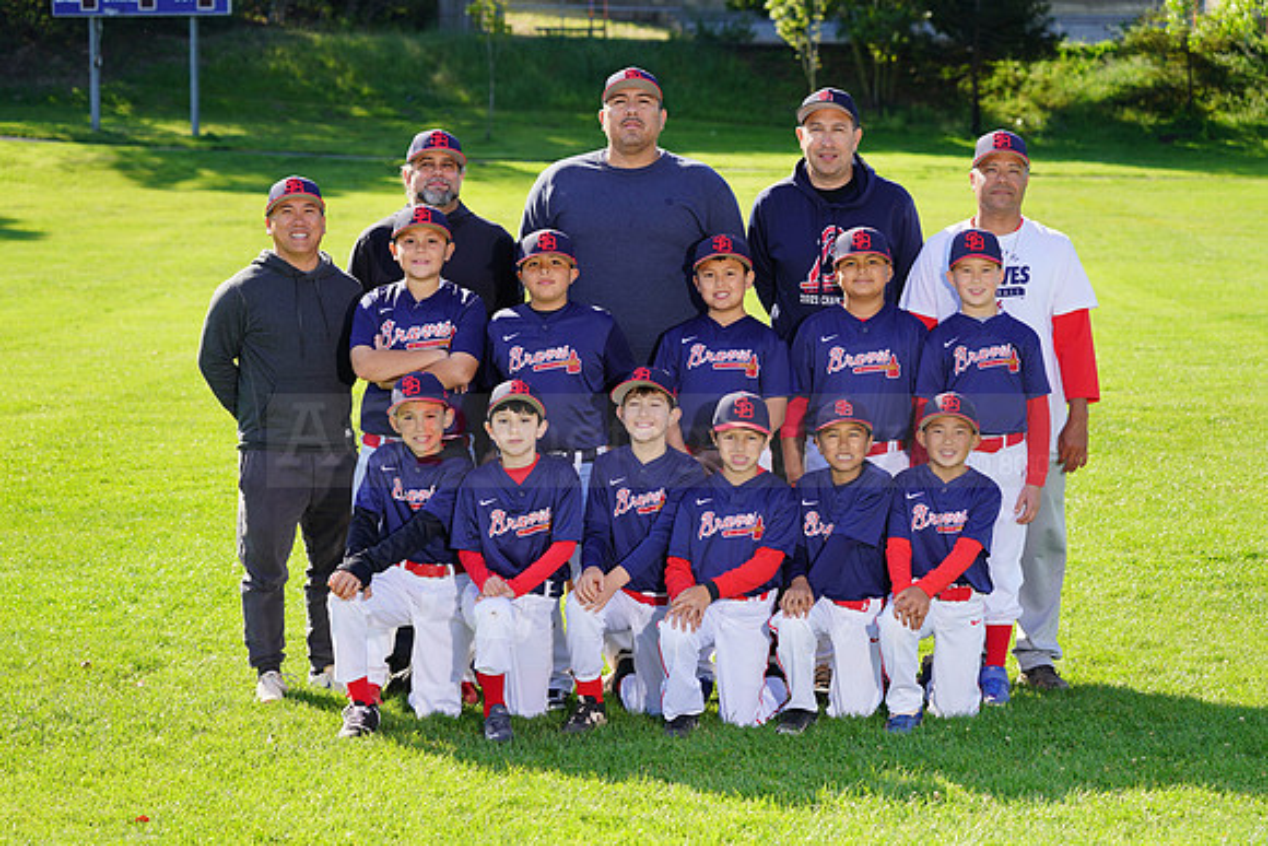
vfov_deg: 13.7
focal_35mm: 100
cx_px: 634
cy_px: 423
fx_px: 3523
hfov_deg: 20.4
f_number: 5.6
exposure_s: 1/250
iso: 100
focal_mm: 100
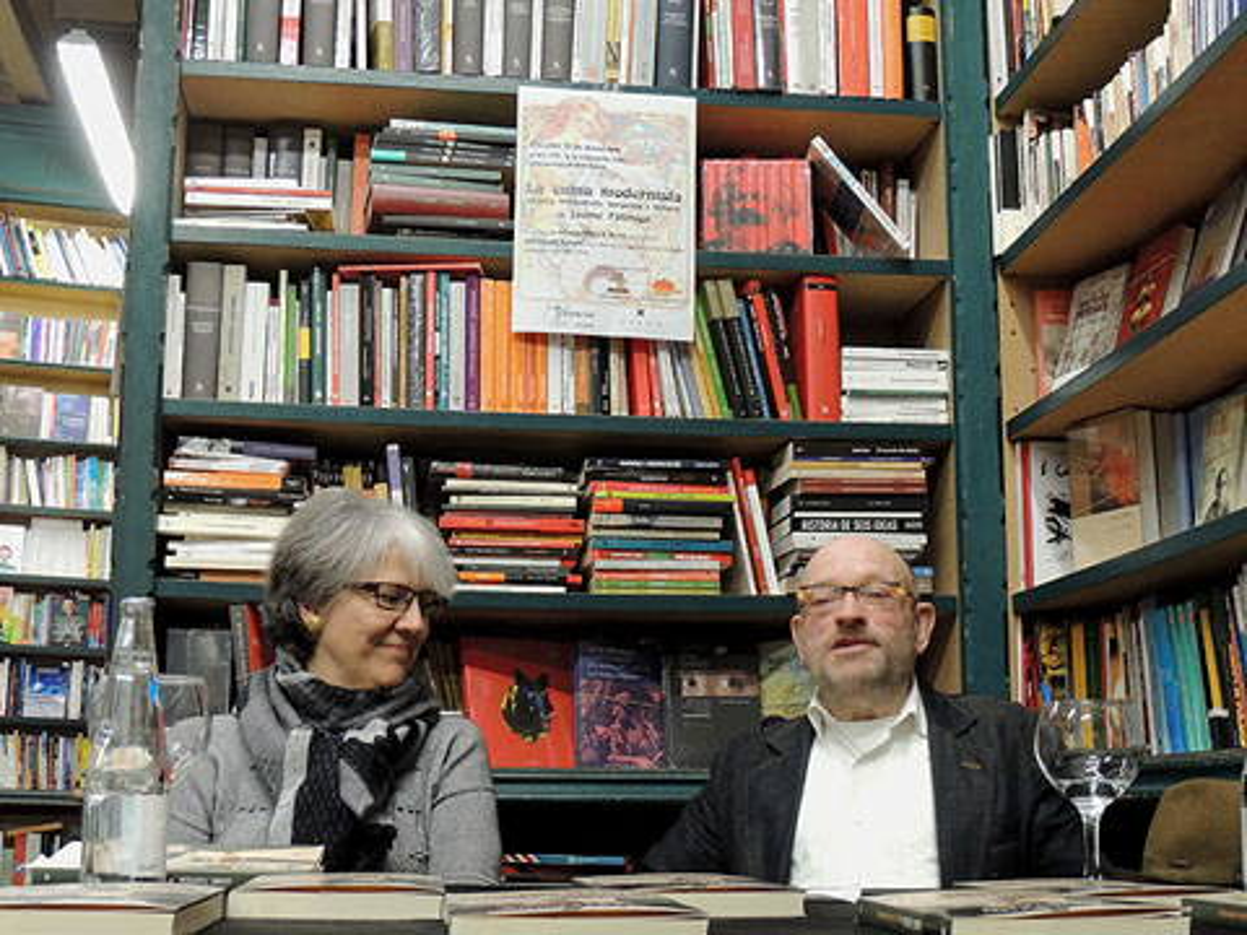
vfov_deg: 33.6
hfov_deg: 43.9
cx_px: 624
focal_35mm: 43
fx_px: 1549
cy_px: 468
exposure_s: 1/13
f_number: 3.4
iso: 400
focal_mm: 7.6
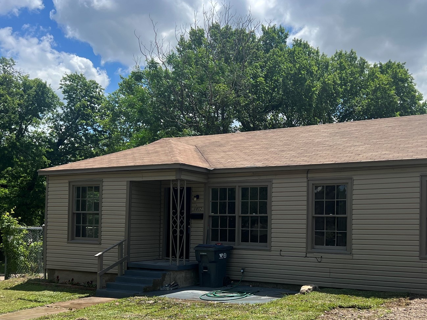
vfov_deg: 34.9
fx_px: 506
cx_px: 263
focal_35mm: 41
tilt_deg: +0.9
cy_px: 209
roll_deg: -0.9
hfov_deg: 45.4
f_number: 1.5
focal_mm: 5.7
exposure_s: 1/4274
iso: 50
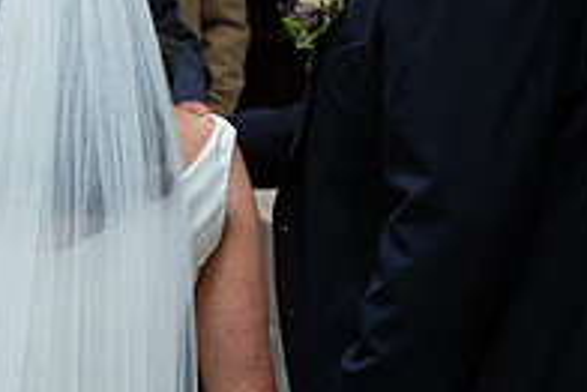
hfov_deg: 15.1
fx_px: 2170
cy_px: 46
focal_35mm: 133
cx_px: -12
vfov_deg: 10.3
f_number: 3.5
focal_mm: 45
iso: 800
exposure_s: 1/160
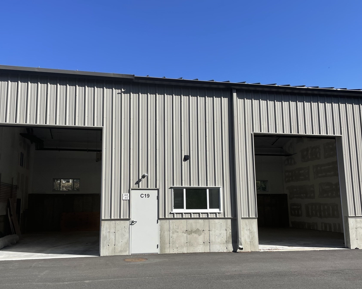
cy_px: 162
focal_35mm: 31
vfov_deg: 47.0
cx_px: 165
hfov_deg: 57.1
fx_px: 332
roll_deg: +0.9
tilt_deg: +8.5
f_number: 1.6
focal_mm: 4.2
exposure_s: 1/3300
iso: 32
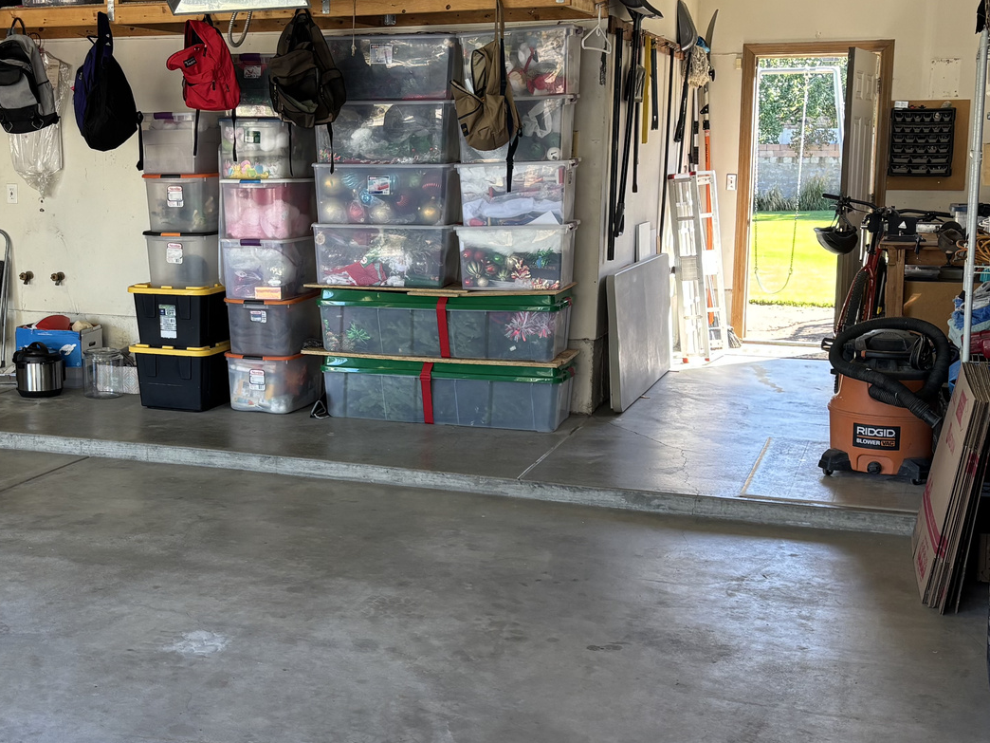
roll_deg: +0.0
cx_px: 277
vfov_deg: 28.6
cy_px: 350
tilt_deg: -8.0
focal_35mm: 51
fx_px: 1459
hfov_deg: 36.8
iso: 80
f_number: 1.6
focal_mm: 5.96
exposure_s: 1/120
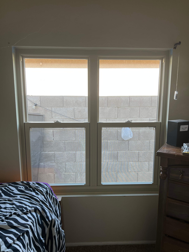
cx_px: 94
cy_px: 126
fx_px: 189
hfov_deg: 53.1
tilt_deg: -9.0
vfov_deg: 67.3
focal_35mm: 26
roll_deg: -0.9
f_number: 1.5
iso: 32
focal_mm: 5.7
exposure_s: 1/142
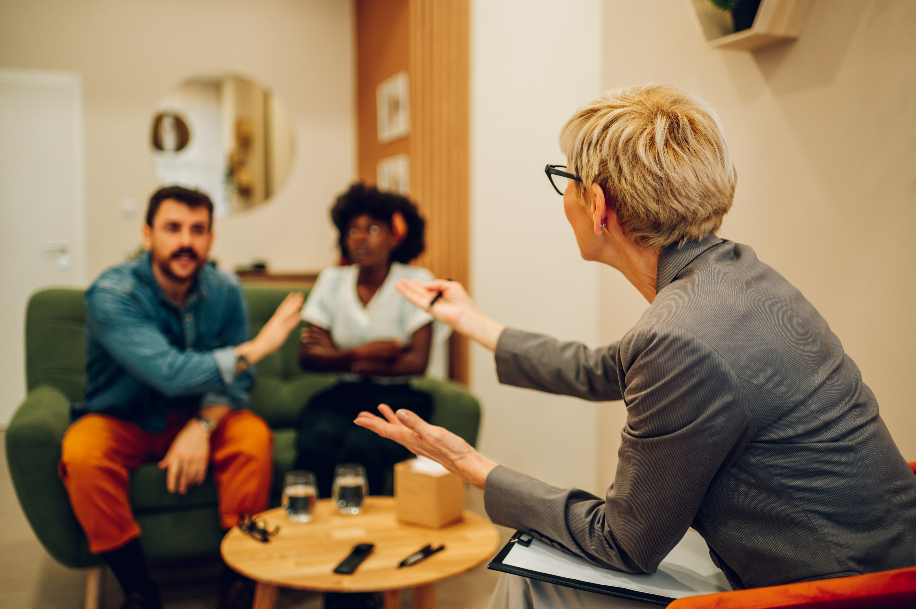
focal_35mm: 35
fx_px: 890
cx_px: 458
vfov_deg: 37.8
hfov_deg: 54.5
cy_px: 304
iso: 320
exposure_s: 1/125
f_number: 1.8
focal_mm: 35
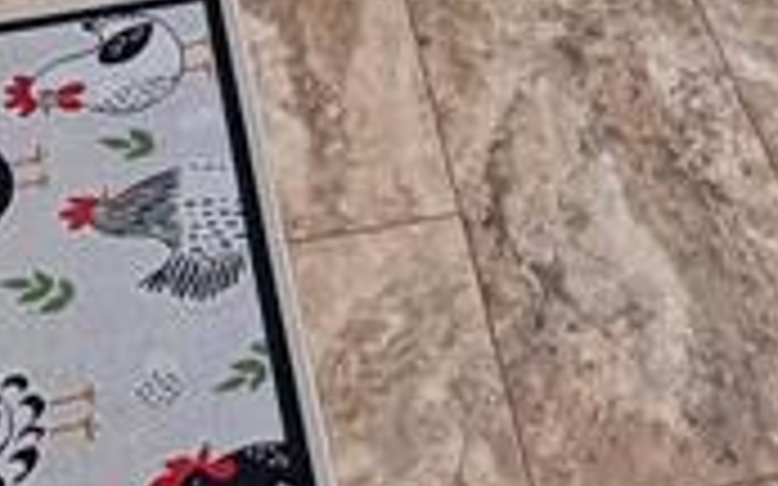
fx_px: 1865
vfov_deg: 9.4
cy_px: -1184
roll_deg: -0.7
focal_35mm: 88
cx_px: 598
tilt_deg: -5.6
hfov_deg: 23.3
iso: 200
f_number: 2.2
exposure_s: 1/120
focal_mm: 2.22
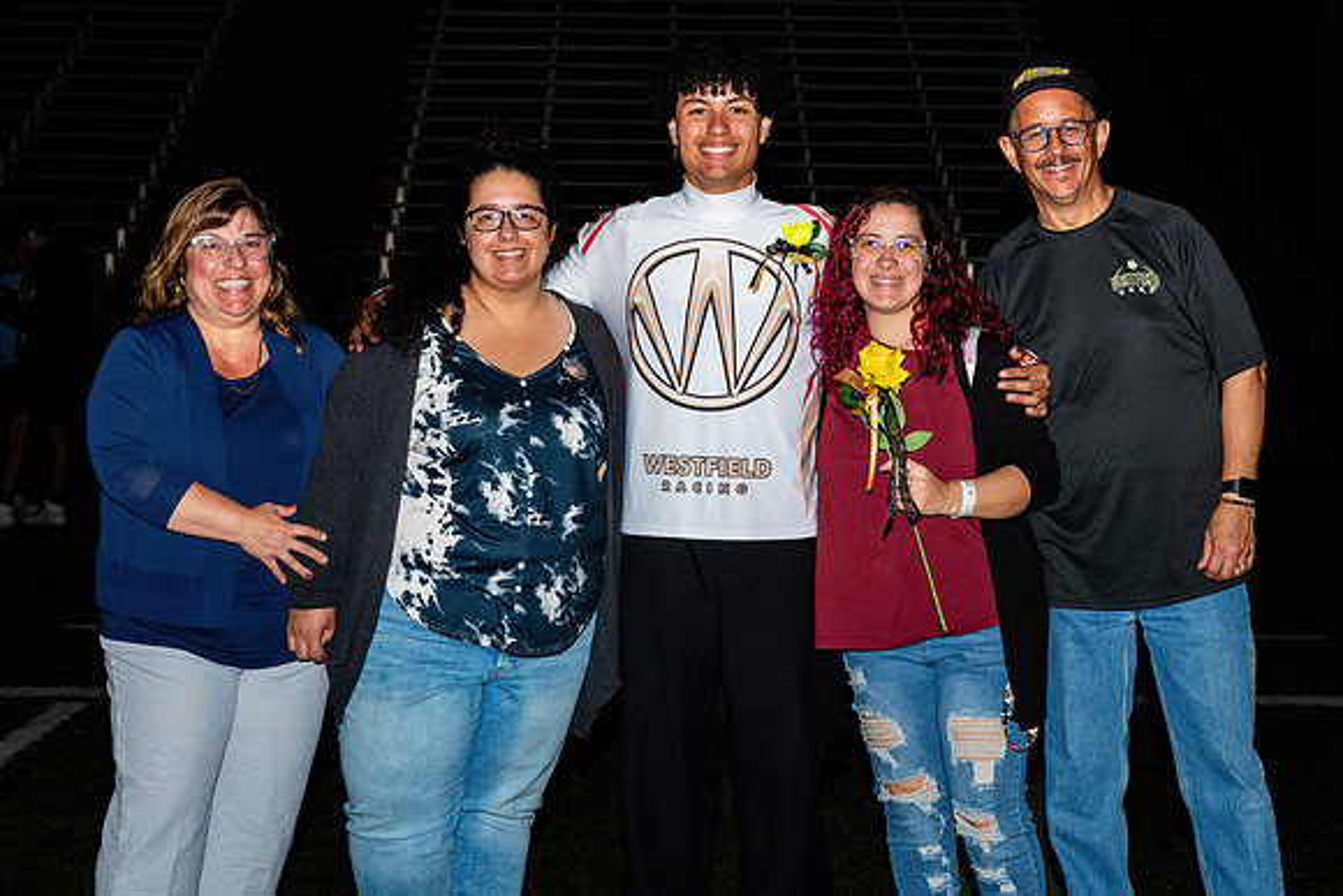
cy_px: 434
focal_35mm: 75
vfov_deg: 18.1
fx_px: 2806
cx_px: 745
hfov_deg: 26.9
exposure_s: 1/200
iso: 320
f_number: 5
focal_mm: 38
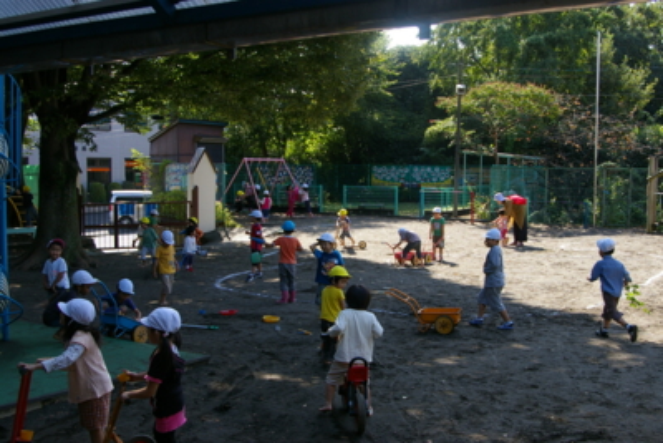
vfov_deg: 31.9
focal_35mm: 42
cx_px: 332
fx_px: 774
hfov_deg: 46.4
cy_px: 222
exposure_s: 1/125
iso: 200
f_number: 6.7
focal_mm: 28
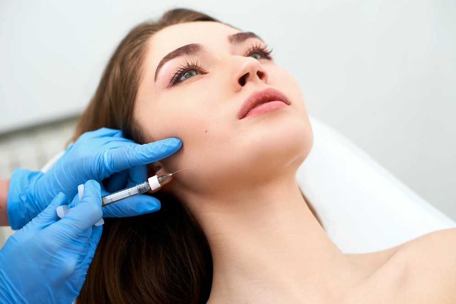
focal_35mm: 50
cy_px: 152
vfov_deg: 27.0
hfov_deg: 39.6
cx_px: 228
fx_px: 633
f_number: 2.8
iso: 200
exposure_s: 1/125
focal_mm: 50
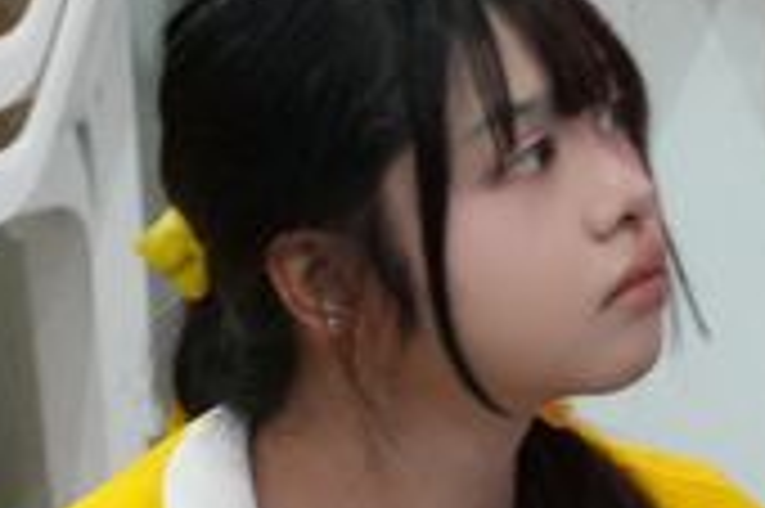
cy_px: 605
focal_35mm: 521
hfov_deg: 4.0
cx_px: -14
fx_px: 11059
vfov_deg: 2.6
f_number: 5.6
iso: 5000
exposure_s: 1/125
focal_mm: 59
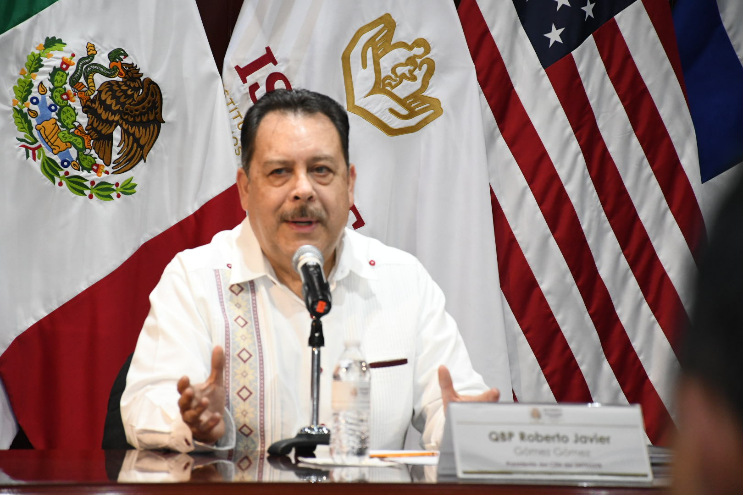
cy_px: 248
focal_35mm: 183
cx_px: 372
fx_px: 3777
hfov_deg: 11.2
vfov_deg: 7.5
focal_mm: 122
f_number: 6.3
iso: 3200
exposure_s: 1/125
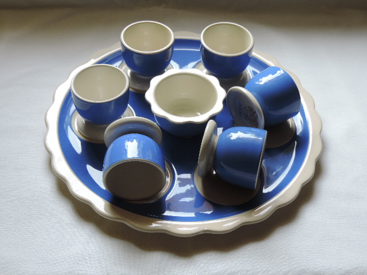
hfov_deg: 34.9
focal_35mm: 55
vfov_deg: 26.6
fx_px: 583
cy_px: 138
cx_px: 184
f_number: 3.7
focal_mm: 9.8
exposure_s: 1/60
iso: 180
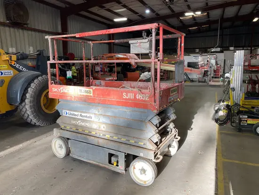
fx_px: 195
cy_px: 98
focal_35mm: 26
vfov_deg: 53.1
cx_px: 130
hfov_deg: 67.3
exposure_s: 1/120
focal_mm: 4.25
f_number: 1.8
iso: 64
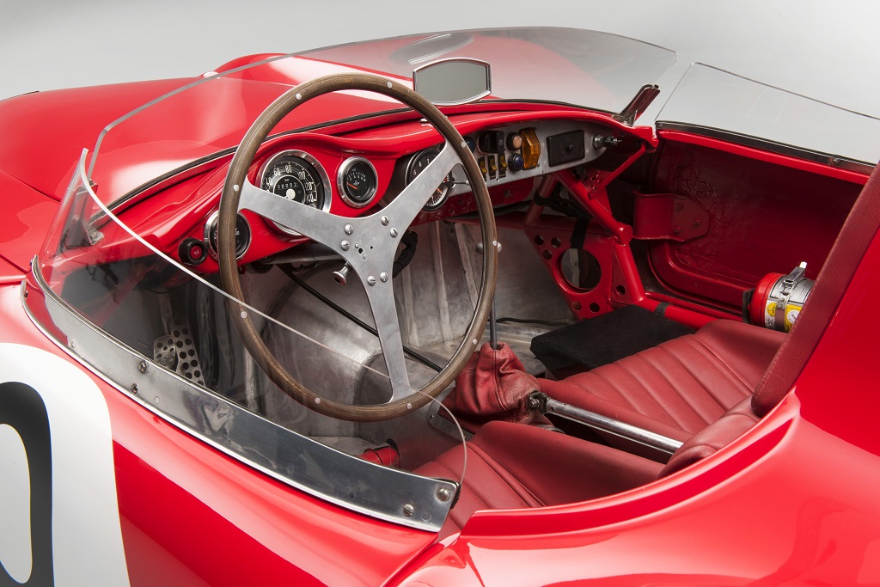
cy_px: 294
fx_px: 1027
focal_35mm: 42
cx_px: 440
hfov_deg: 46.4
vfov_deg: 31.9
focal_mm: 42
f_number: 16
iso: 100
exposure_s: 2
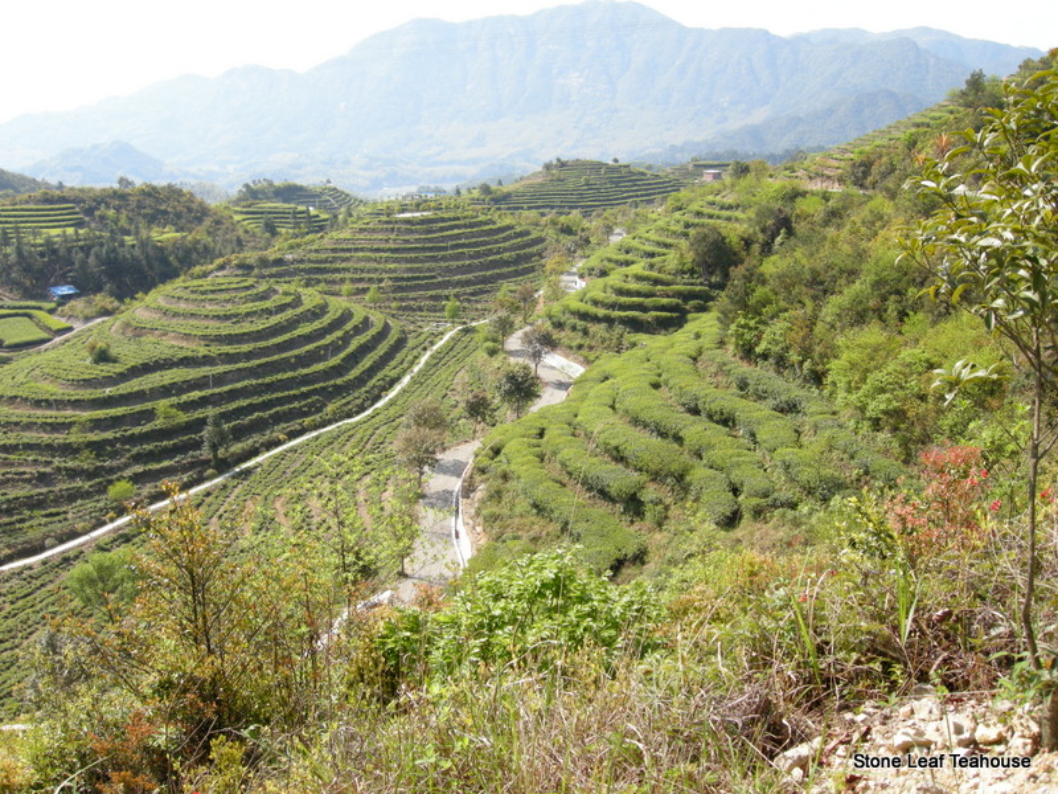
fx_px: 1070
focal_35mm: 35
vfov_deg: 40.7
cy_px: 397
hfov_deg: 52.6
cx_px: 529
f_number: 4.8
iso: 64
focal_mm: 7.5
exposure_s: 1/146
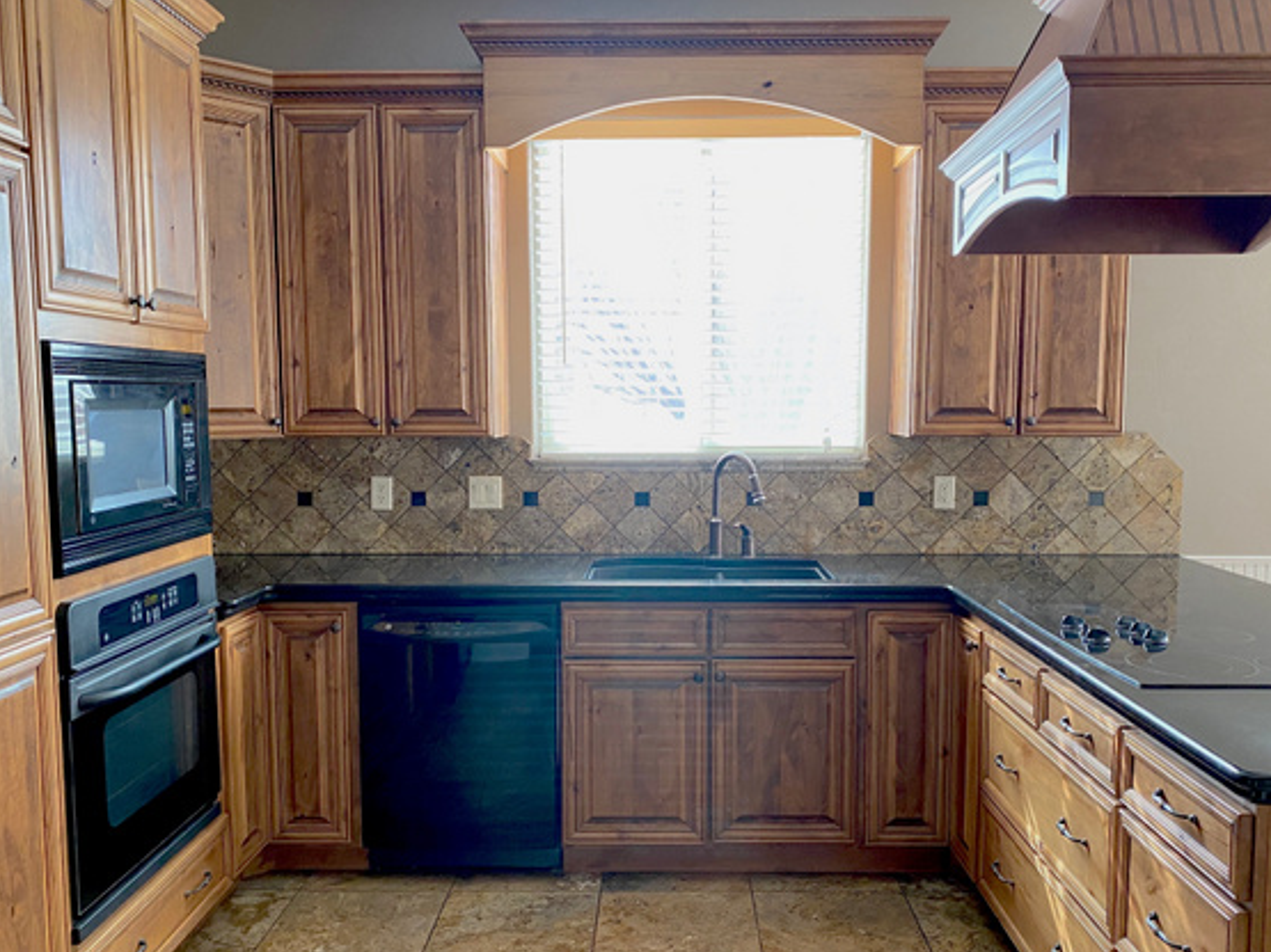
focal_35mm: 30
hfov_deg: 60.0
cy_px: 506
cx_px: 657
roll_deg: -0.7
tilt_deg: -5.2
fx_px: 1101
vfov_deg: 46.8
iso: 160
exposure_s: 1/60
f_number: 1.8
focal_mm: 4.25
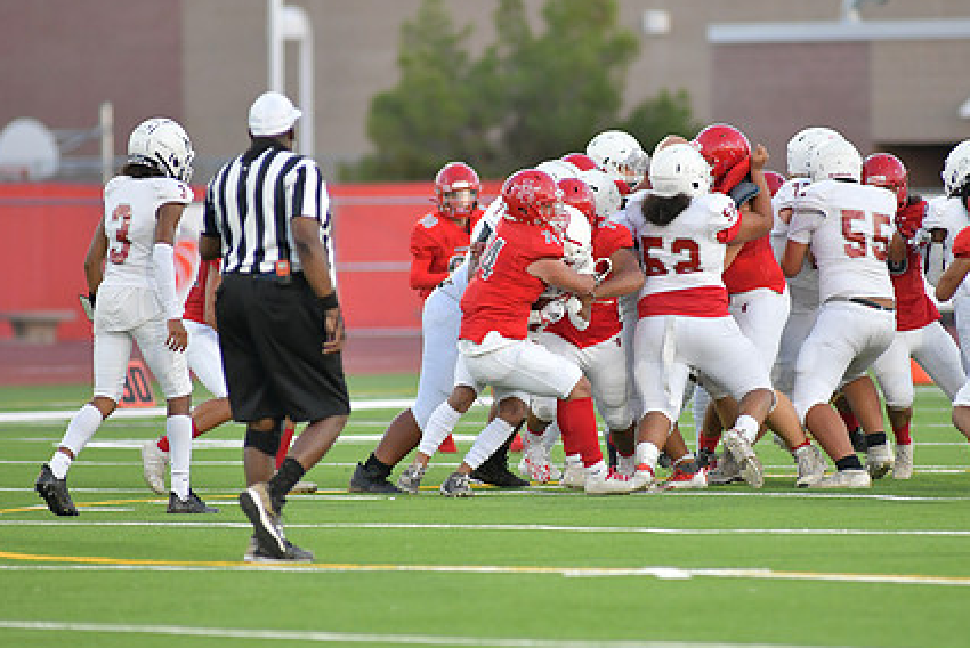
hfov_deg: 5.0
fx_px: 11027
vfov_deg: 3.4
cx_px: 559
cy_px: 375
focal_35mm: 409
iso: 2000
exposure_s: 1/1250
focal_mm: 300
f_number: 3.5
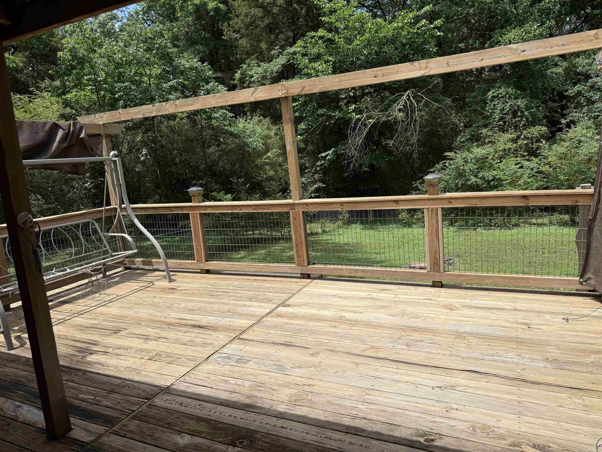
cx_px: 301
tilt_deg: -8.4
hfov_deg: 71.6
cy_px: 226
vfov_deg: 56.8
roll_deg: +4.5
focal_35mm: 24
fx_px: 417
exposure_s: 1/4975
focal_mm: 6.76
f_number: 1.78
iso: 80
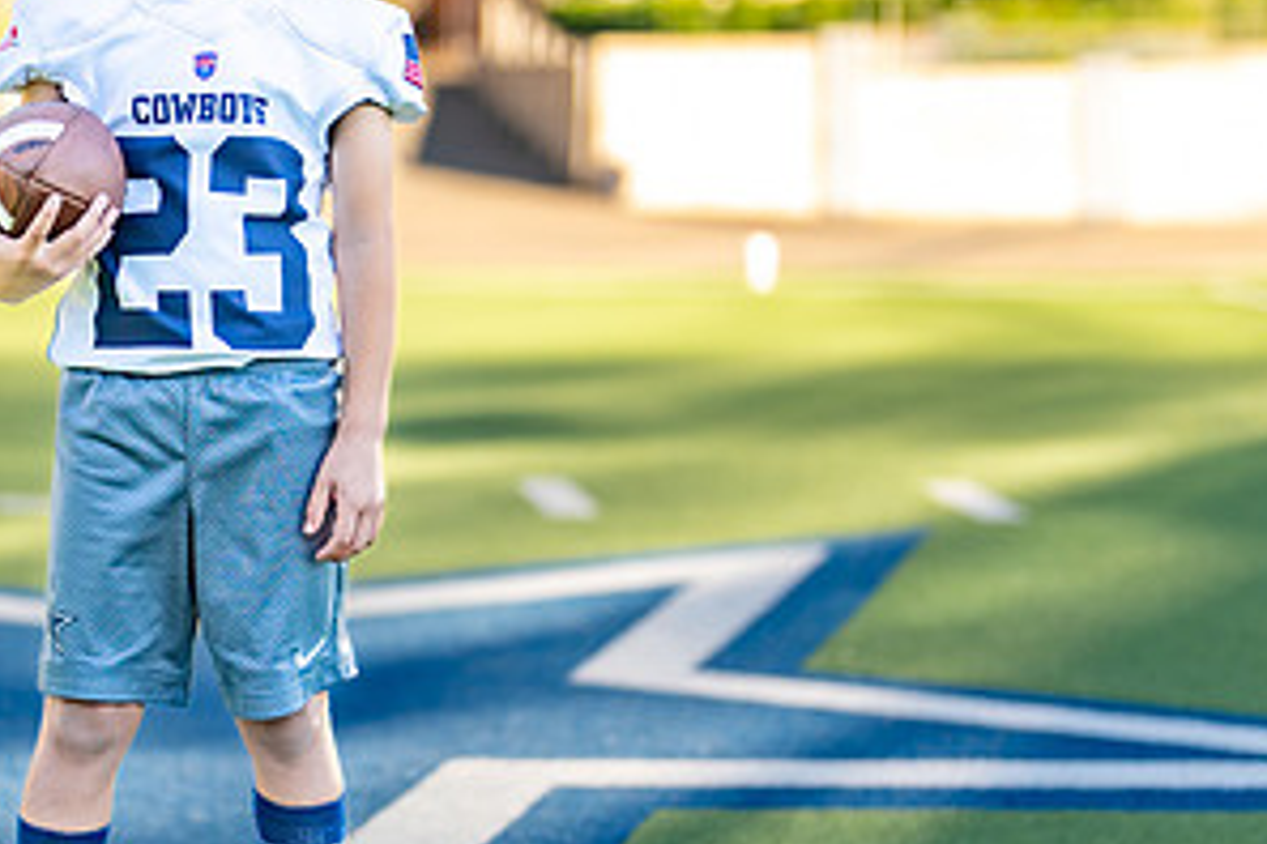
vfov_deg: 11.7
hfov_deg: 17.3
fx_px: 4117
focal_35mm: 117
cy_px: 441
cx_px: 234
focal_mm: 50
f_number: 1.2
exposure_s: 1/2500
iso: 100
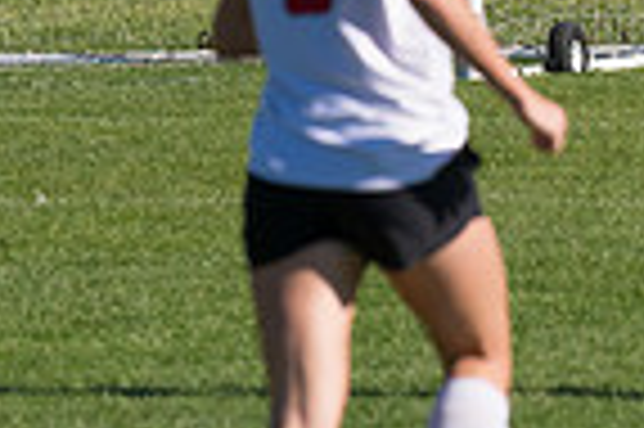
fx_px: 21746
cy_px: 41
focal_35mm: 1217
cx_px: 892
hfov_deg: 1.7
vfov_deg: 1.1
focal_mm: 200
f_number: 5.6
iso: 250
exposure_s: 1/1600
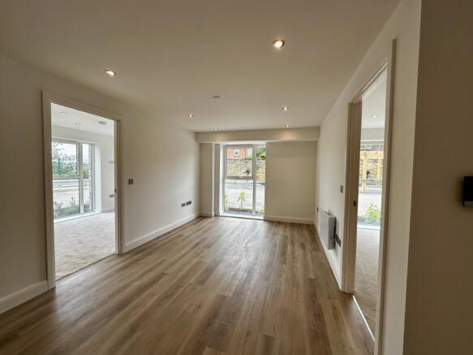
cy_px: 178
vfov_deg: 85.7
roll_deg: -0.4
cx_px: 236
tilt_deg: -2.9
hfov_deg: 102.1
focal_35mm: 14
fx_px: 191
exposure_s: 1/219
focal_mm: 2.22
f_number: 2.2
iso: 40
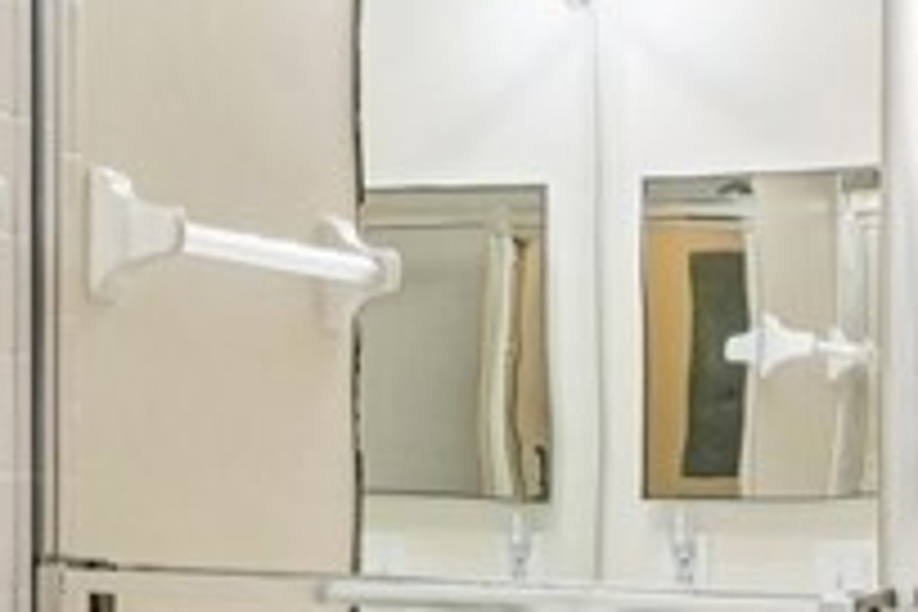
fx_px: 2235
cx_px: -176
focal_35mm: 88
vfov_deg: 15.5
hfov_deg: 21.6
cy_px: 493
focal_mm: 16.5
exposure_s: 1/25
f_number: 8
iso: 400
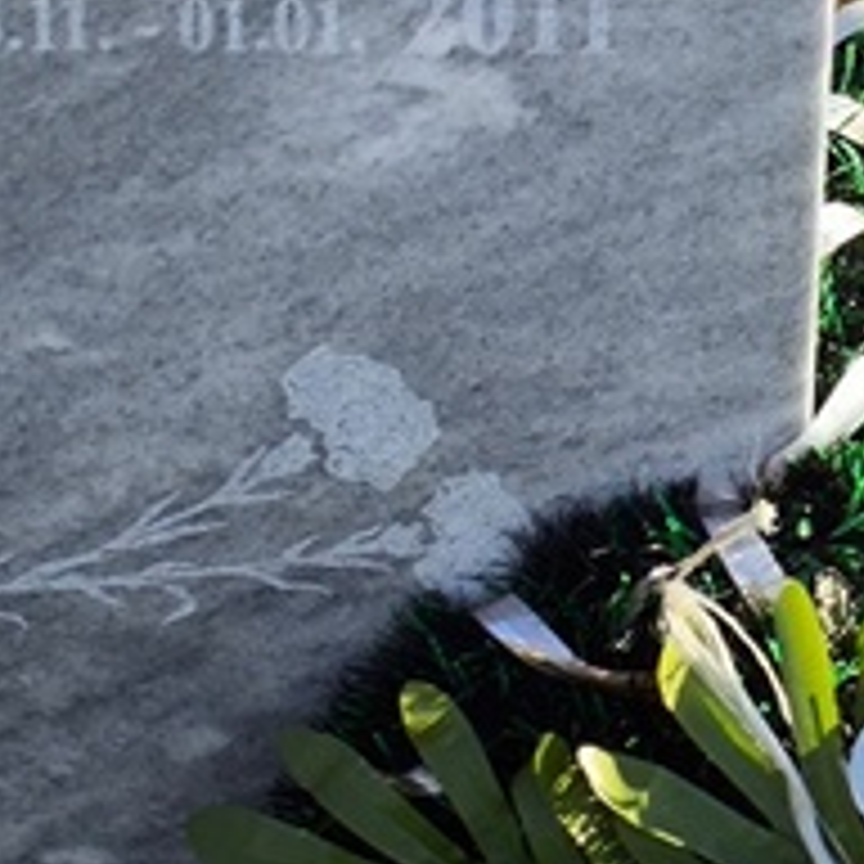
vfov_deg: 9.3
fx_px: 5196
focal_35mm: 184
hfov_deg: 9.5
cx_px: 169
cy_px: -364
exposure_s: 1/1046
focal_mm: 4.71
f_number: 1.7
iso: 50
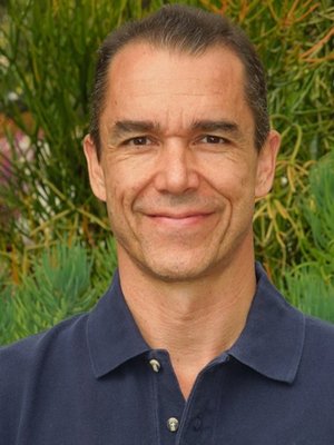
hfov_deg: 7.8
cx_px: 167
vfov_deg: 10.4
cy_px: 222
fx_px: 2457
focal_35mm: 191
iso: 400
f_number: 5
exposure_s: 1/100
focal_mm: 34.4
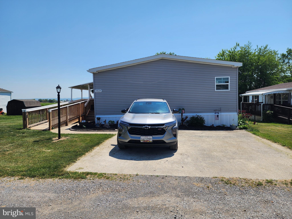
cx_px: 146
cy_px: 110
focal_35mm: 23
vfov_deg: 58.9
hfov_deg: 73.9
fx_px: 194
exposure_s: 1/1418
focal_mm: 6.4
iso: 12
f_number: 1.8
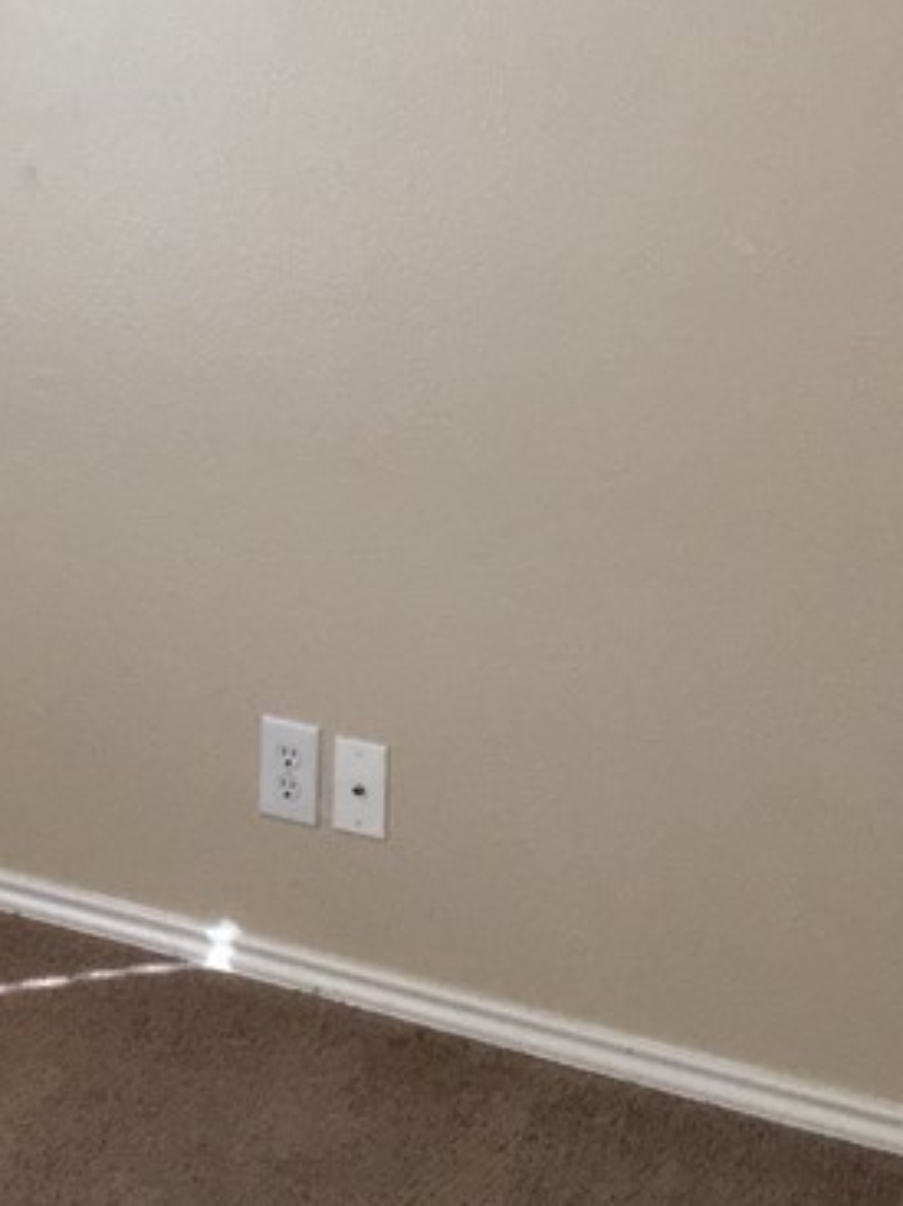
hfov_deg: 17.5
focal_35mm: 81
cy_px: 89
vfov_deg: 23.4
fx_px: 2819
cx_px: -121
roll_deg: -0.2
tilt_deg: -5.3
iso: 125
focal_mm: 4.15
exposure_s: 1/24
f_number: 2.2
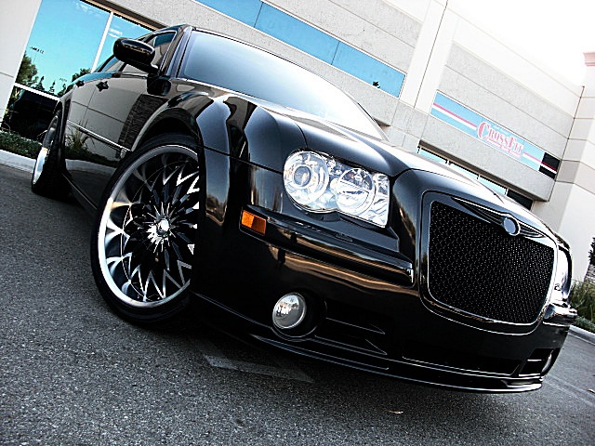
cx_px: 298
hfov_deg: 51.4
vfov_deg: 39.7
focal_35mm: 36
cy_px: 223
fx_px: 619
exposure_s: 1/100
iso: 50
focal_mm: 6.3
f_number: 2.8
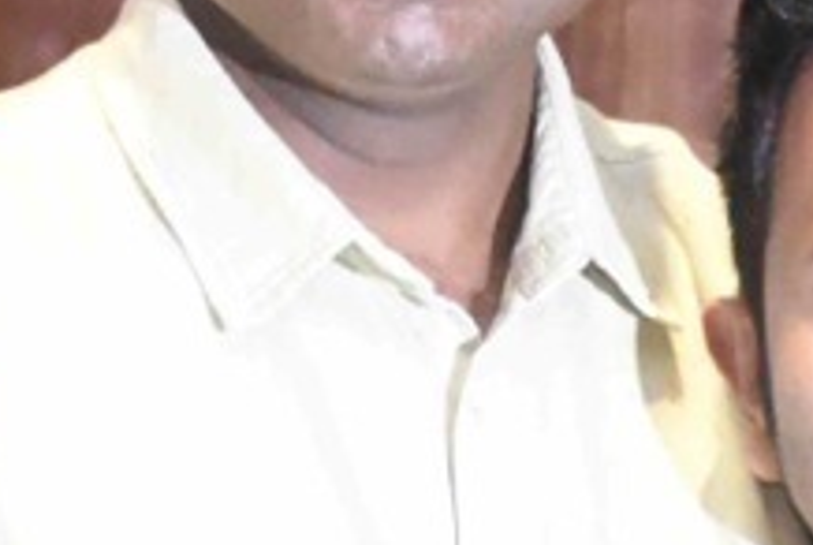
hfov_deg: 5.5
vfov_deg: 3.7
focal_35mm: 375
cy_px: 562
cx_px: 582
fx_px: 8480
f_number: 4.5
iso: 10000
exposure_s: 1/100
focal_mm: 42
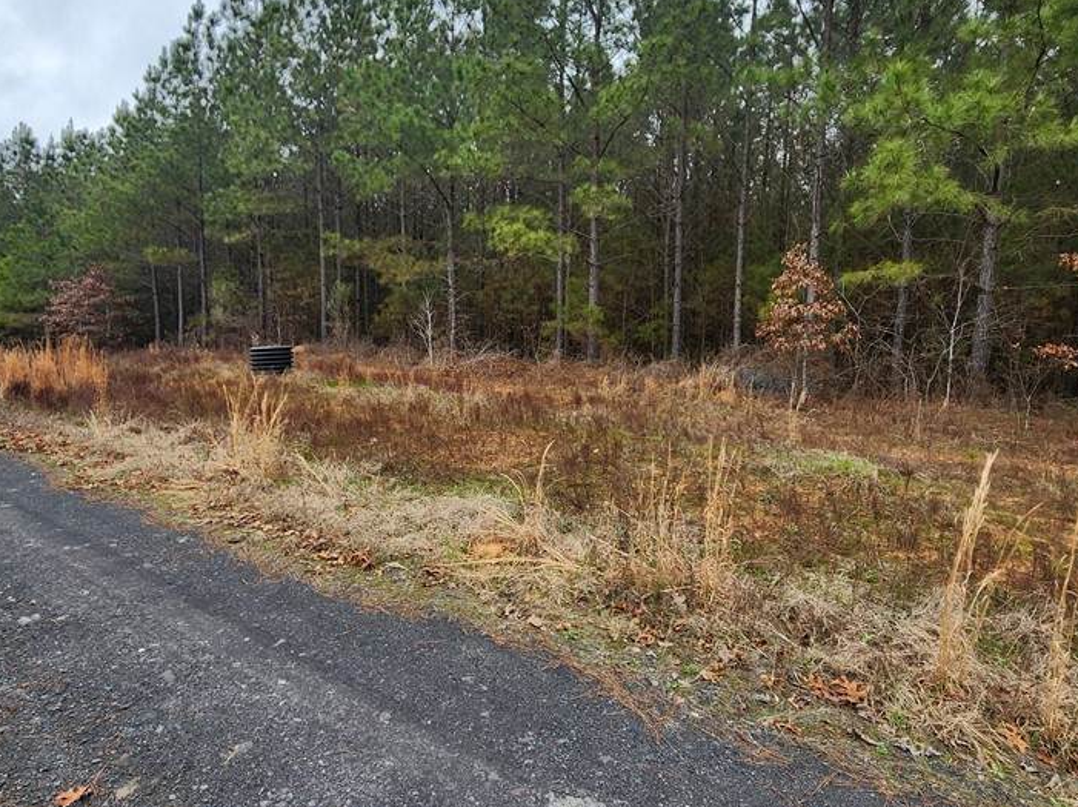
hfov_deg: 84.6
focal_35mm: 19
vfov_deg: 68.6
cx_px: 509
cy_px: 387
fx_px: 591
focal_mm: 2.2
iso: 50
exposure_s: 1/373
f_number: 2.2
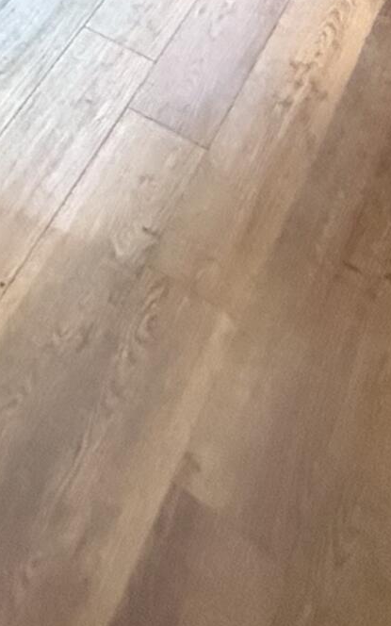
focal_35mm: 67
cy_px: -339
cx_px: -311
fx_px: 1142
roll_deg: -1.9
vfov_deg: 23.6
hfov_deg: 16.3
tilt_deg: -25.2
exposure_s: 1/60
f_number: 2.2
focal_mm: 2.22
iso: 1000
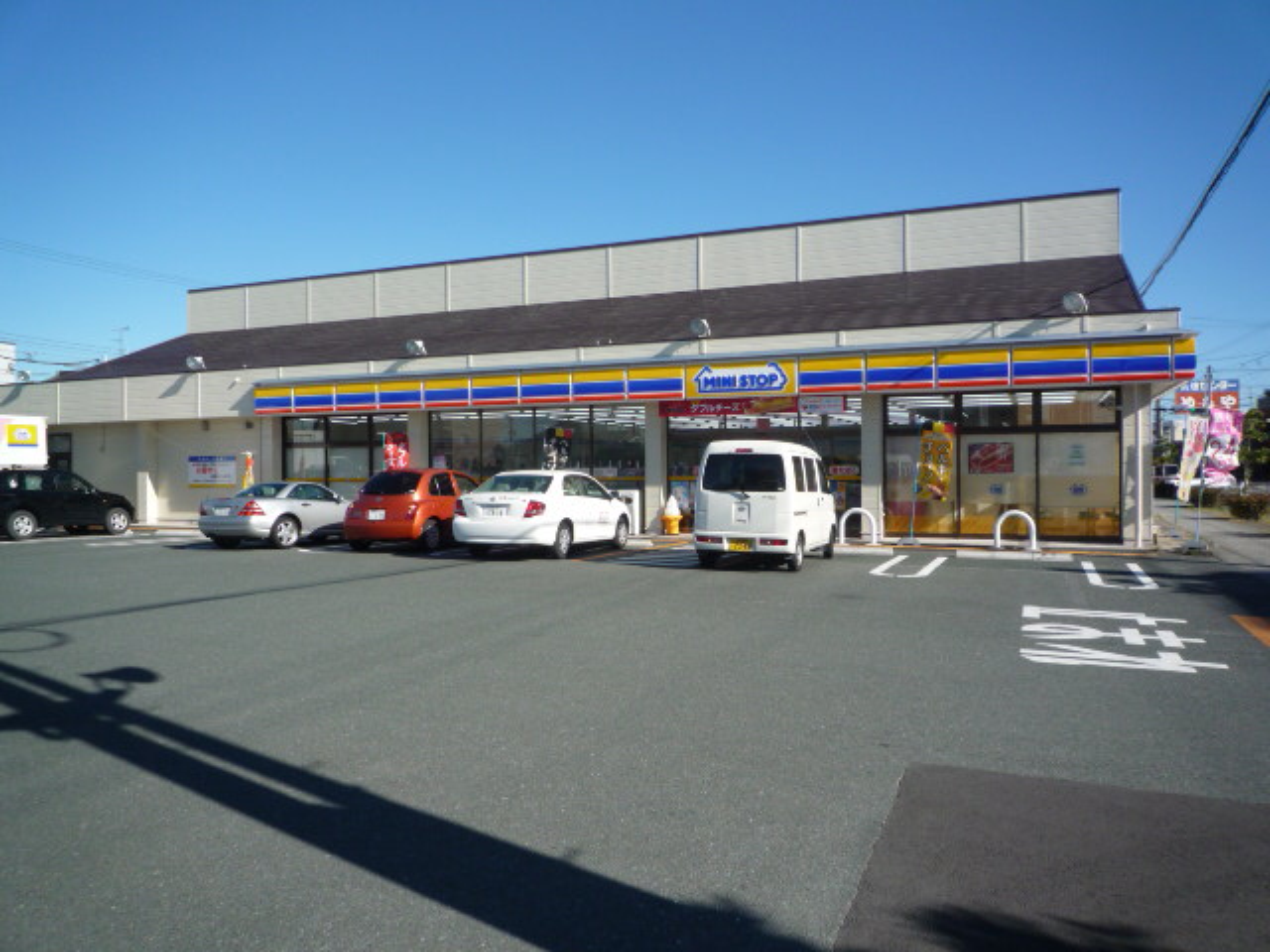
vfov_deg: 54.9
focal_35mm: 25
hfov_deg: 69.4
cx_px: 635
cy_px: 476
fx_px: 917
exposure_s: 1/800
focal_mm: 4.4
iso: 100
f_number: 4
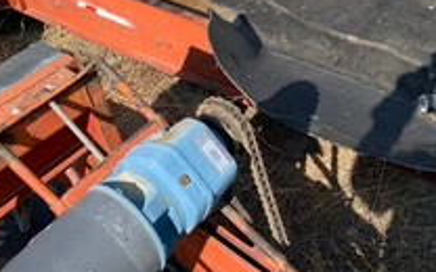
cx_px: 254
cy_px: -15
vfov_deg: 23.2
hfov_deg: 38.1
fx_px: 630
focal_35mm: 53
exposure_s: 1/1585
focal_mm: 4.25
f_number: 1.8
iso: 25
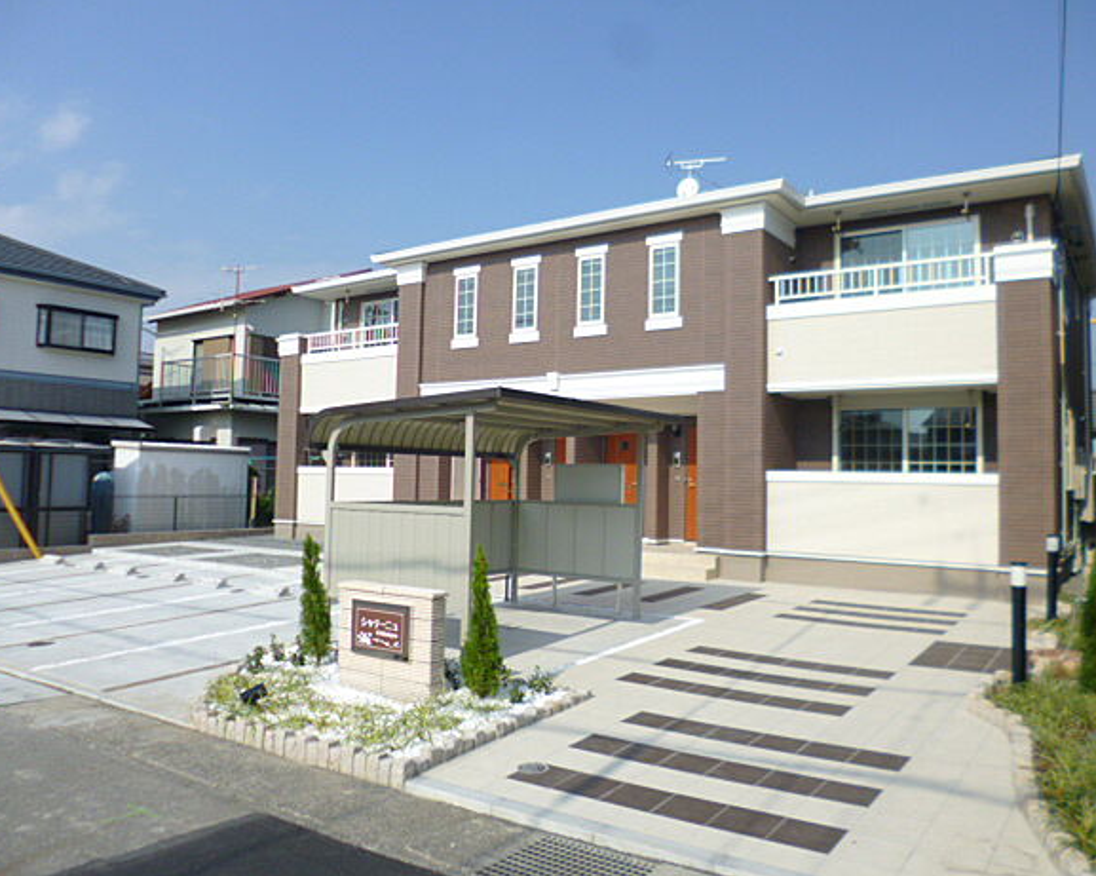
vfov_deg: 54.9
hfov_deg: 66.0
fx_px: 843
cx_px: 583
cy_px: 422
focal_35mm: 26
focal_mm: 4.3
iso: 100
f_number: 9
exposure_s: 1/125
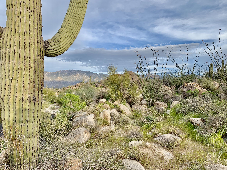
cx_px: 114
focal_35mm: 26
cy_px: 85
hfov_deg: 67.3
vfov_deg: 53.1
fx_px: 170
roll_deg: -1.7
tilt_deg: +0.9
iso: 25
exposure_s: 1/623
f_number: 1.8
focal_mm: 4.25
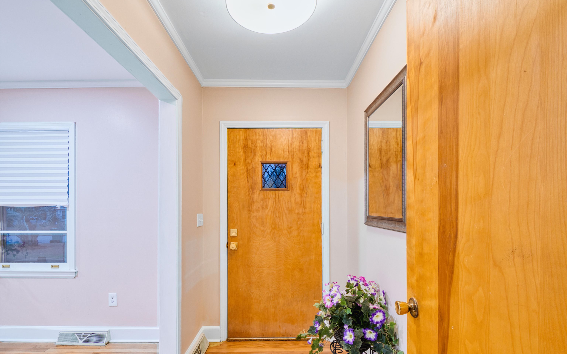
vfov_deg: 67.5
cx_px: 284
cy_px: 208
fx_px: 263
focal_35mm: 17
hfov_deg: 94.4
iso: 200
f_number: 8
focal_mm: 8
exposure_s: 1/2
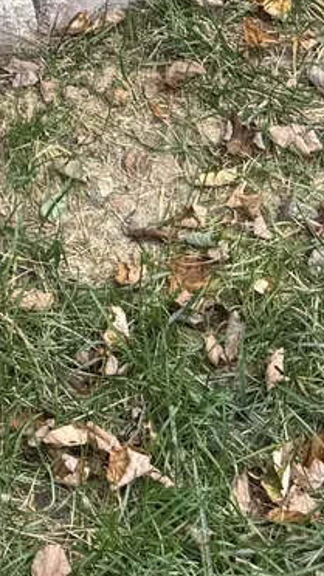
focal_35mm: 135
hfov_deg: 8.6
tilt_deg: -16.6
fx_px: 2064
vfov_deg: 13.4
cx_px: -260
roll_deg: +5.1
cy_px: -615
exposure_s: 1/121
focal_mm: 6.76
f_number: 1.78
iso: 80
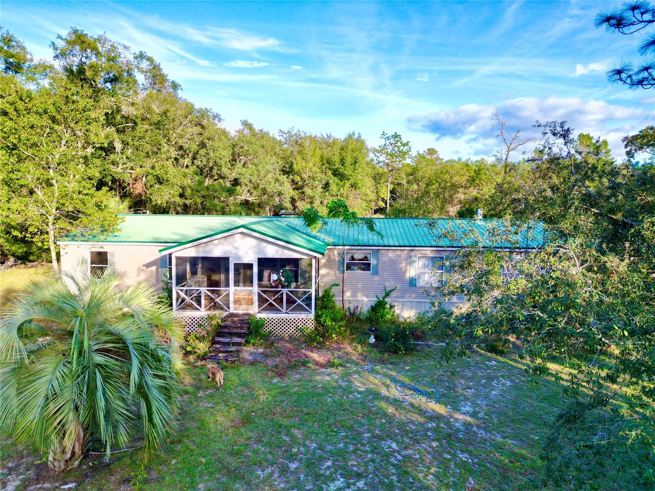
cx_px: 328
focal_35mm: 24
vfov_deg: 56.8
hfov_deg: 71.6
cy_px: 246
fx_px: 454
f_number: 1.7
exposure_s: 1/800
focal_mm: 6.72
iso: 100
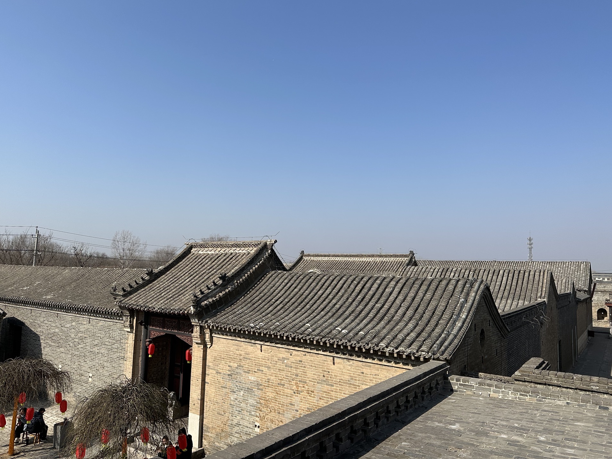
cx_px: 295
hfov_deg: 69.4
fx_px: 442
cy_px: 232
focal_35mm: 25
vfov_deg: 54.9
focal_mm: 6.86
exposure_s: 1/6623
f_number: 1.78
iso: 80
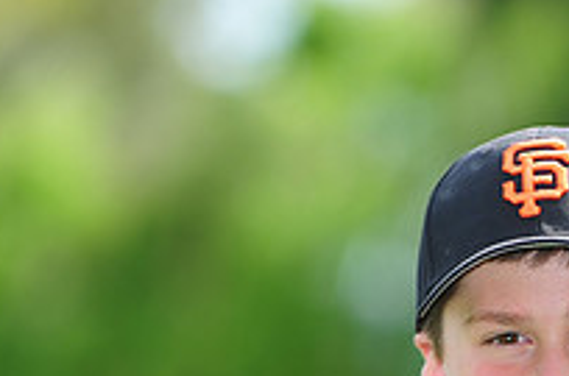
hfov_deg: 3.6
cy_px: 507
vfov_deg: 2.4
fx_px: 8988
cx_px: 455
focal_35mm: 570
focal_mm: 200
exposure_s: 1/500
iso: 200
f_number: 4.5
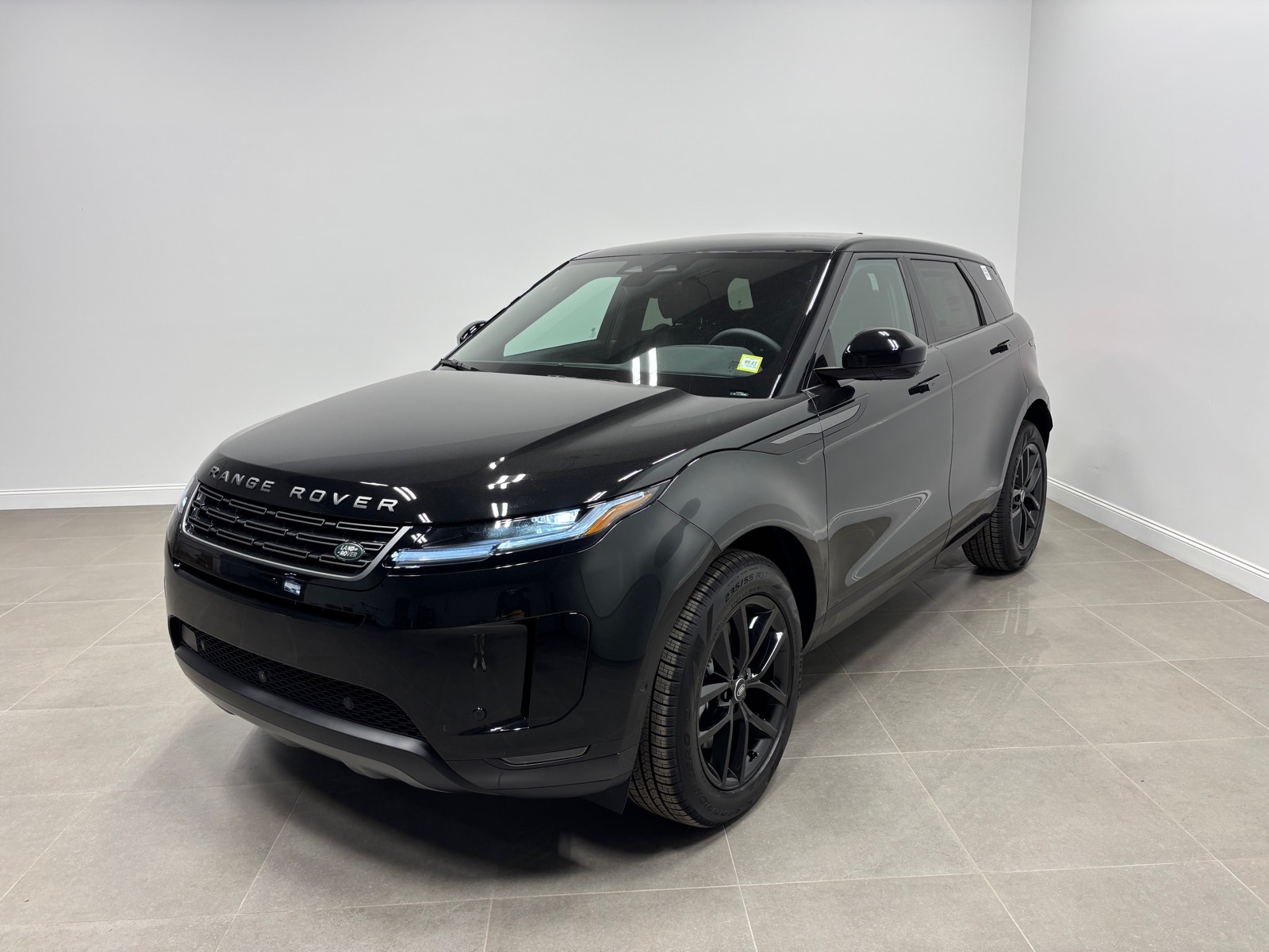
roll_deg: +0.9
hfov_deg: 67.3
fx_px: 953
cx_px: 634
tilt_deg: -12.0
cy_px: 476
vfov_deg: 53.1
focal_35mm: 26
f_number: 1.6
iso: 40
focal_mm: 5.96
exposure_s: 1/167
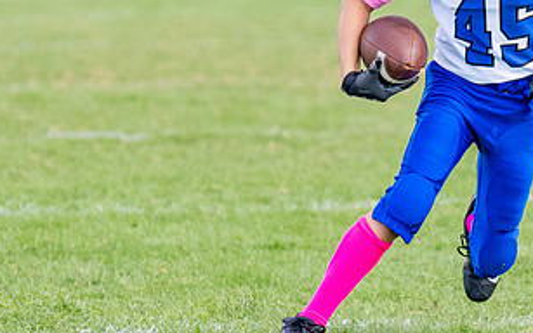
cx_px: 463
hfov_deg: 3.5
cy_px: -55
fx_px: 8761
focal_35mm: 603
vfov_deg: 2.2
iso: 500
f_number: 2.8
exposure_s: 1/2500
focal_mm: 152
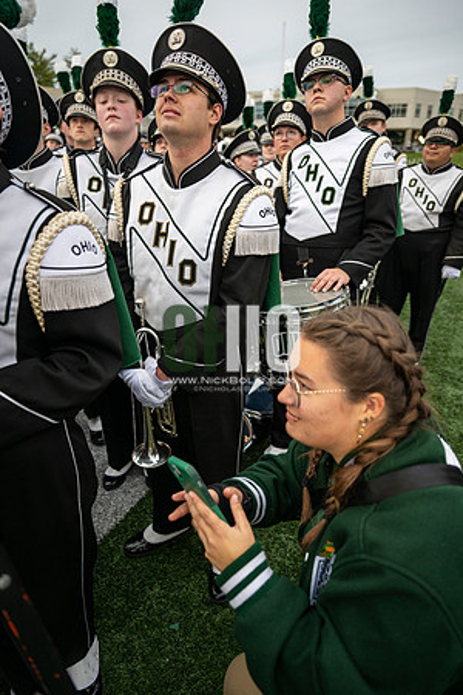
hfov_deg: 53.1
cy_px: 348
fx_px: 463
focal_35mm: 24
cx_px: 232
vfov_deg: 73.7
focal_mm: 24
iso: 200
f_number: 2.8
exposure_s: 1/500
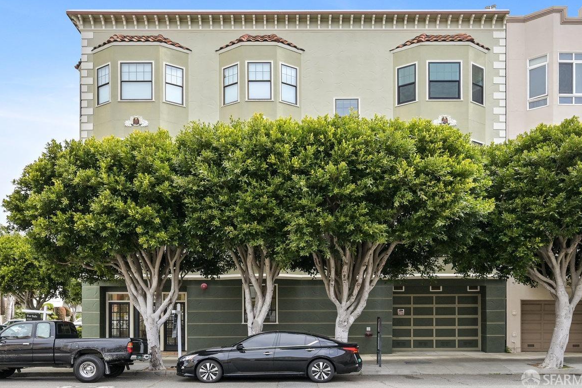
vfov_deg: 43.6
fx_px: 485
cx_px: 300
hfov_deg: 61.9
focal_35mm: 30
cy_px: 190
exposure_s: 1/640
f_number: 9
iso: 400
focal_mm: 19.5
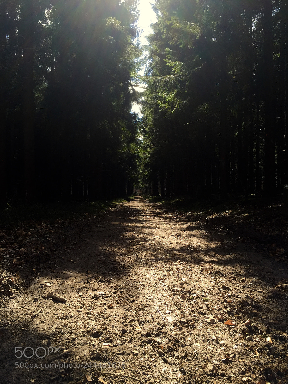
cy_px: 192
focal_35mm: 29
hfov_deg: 48.2
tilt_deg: +1.6
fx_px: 322
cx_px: 144
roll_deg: -1.5
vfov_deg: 61.7
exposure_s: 1/388
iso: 32
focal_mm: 4.15
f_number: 2.2
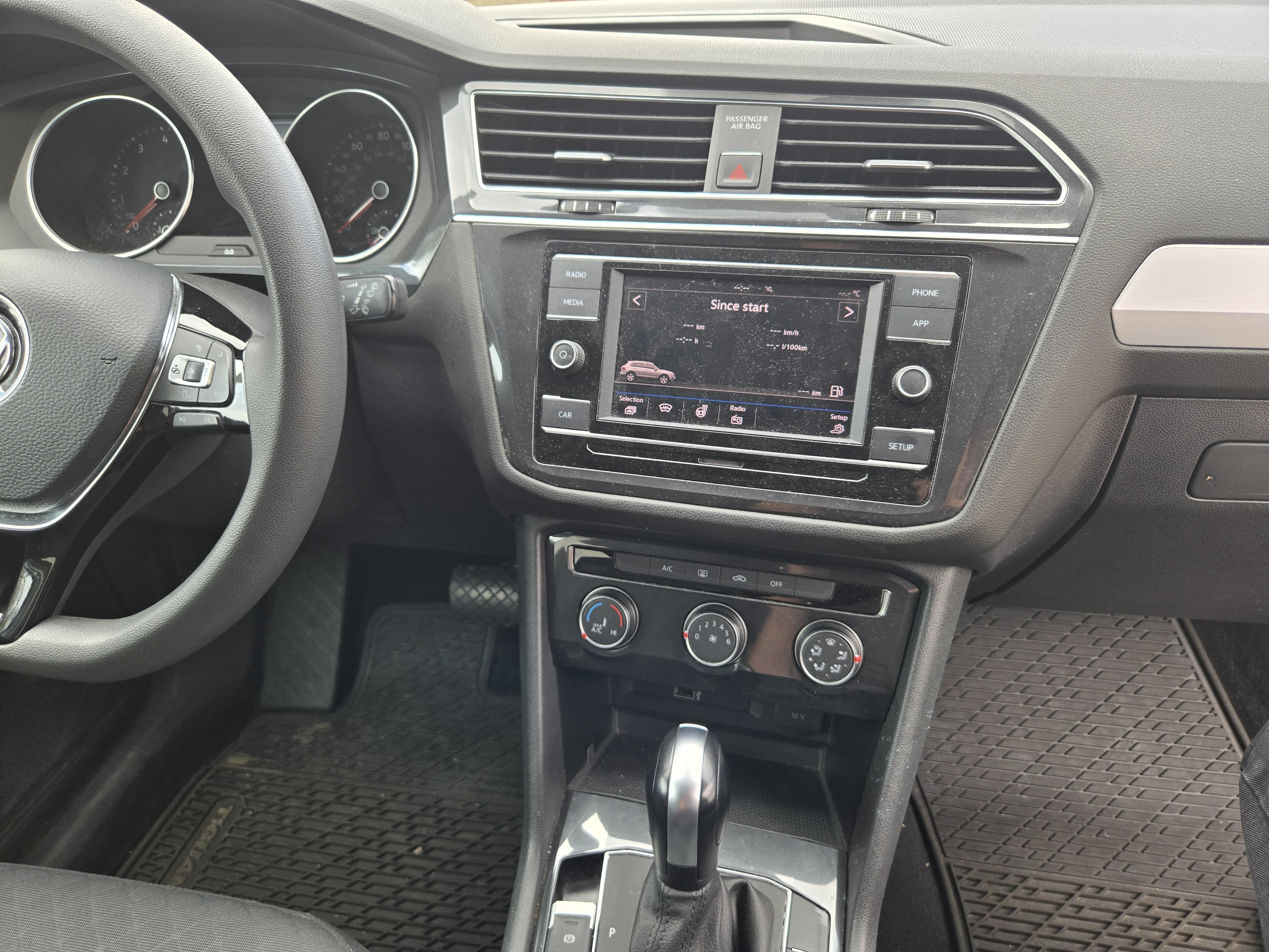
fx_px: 843
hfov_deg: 73.9
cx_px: 634
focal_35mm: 23
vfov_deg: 58.9
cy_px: 476
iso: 64
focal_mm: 5.4
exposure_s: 1/180
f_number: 1.8
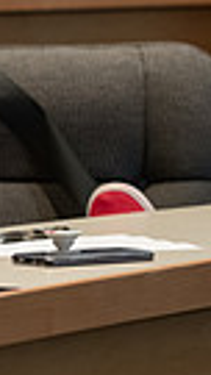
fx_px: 4553
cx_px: -472
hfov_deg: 2.6
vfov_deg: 4.7
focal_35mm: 458
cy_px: -24
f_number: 3.5
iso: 4000
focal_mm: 102
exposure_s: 1/160
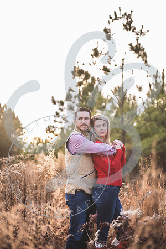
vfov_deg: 28.8
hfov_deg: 19.5
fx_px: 484
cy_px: 124
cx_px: 83
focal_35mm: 70
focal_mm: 70
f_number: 2.8
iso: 200
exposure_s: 1/160
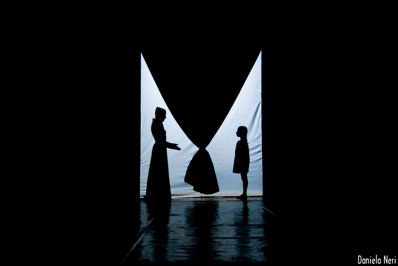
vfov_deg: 24.6
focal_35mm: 55
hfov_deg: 36.2
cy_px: 134
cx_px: 201
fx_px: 608
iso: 500
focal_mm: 36
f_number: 4.5
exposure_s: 1/10
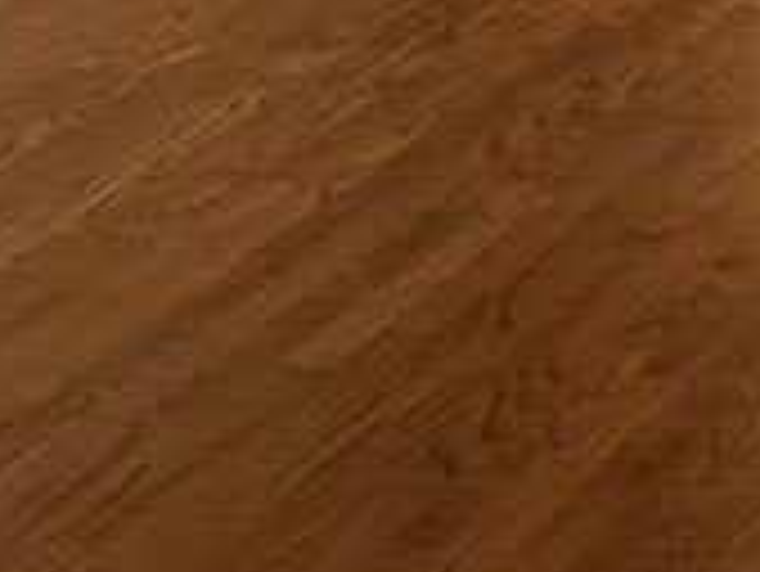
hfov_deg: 13.3
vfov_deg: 10.2
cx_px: 841
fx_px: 3186
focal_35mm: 145
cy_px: 140
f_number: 1.78
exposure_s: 1/60
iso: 500
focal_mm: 6.76
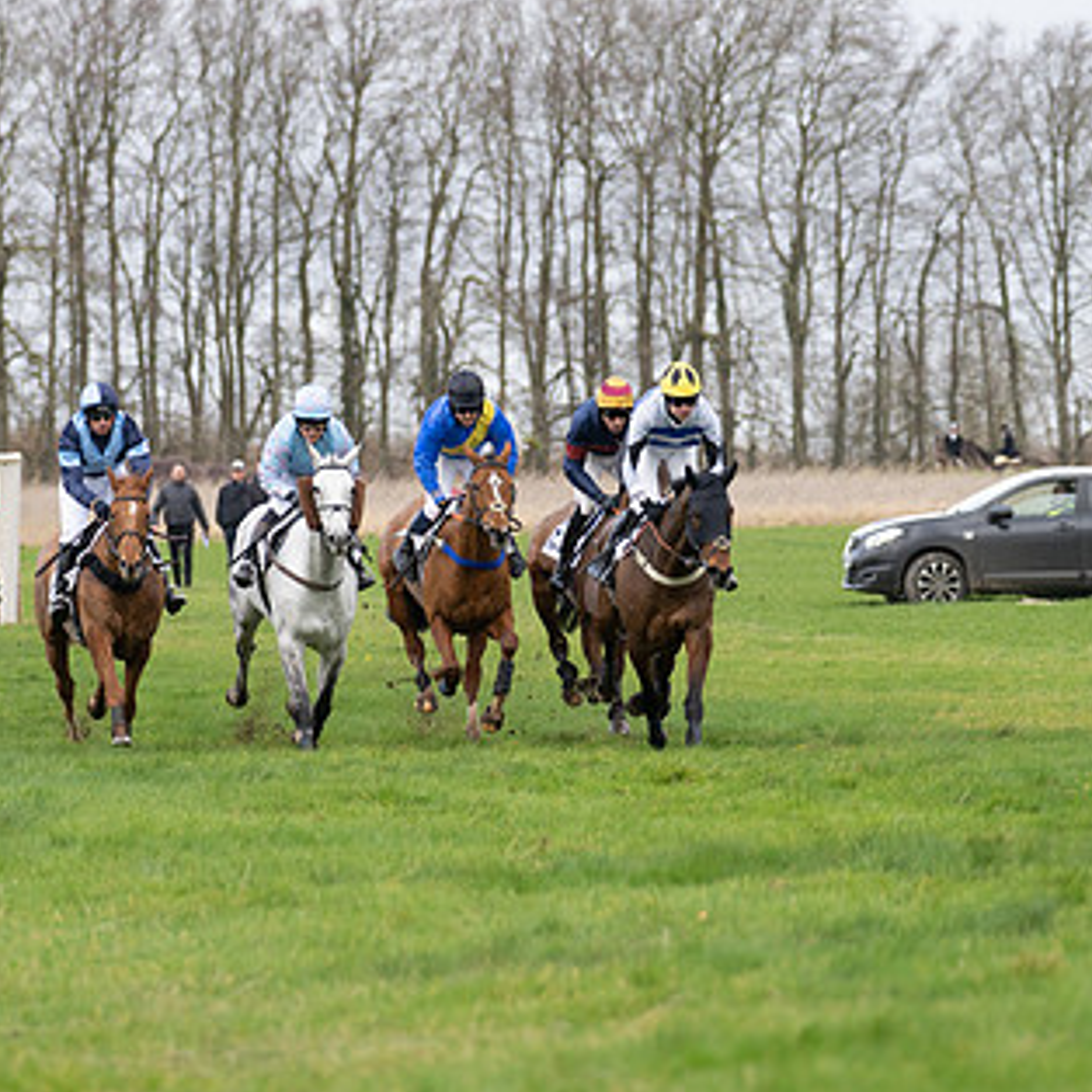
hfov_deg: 4.3
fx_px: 14669
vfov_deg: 4.3
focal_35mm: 411
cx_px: 414
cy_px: 527
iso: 500
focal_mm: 175
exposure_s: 1/1250
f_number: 4
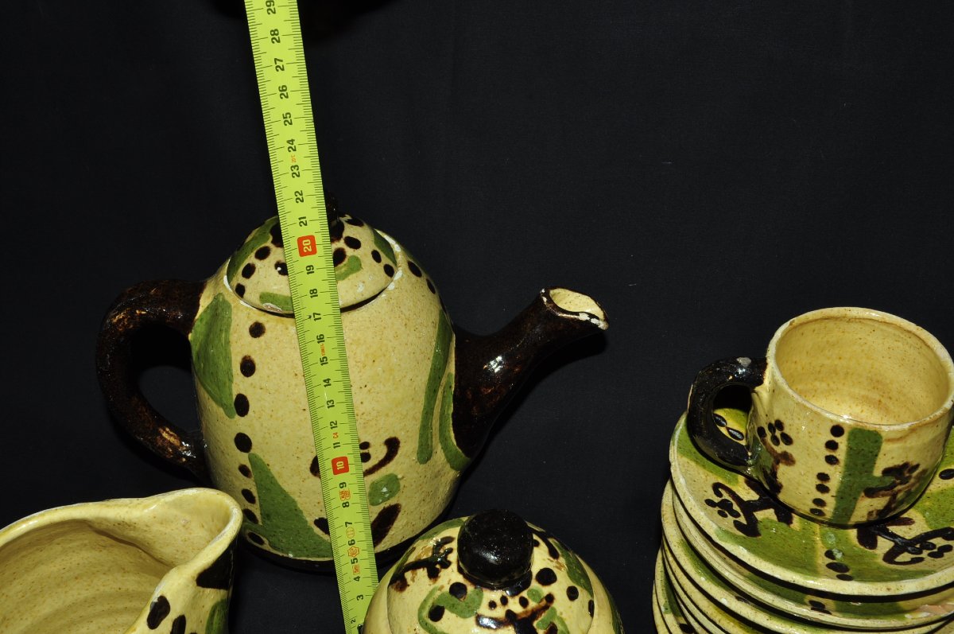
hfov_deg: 46.4
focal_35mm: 42
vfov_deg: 31.8
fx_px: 1112
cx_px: 477
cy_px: 317
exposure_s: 1/200
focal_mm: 28
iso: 200
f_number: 20
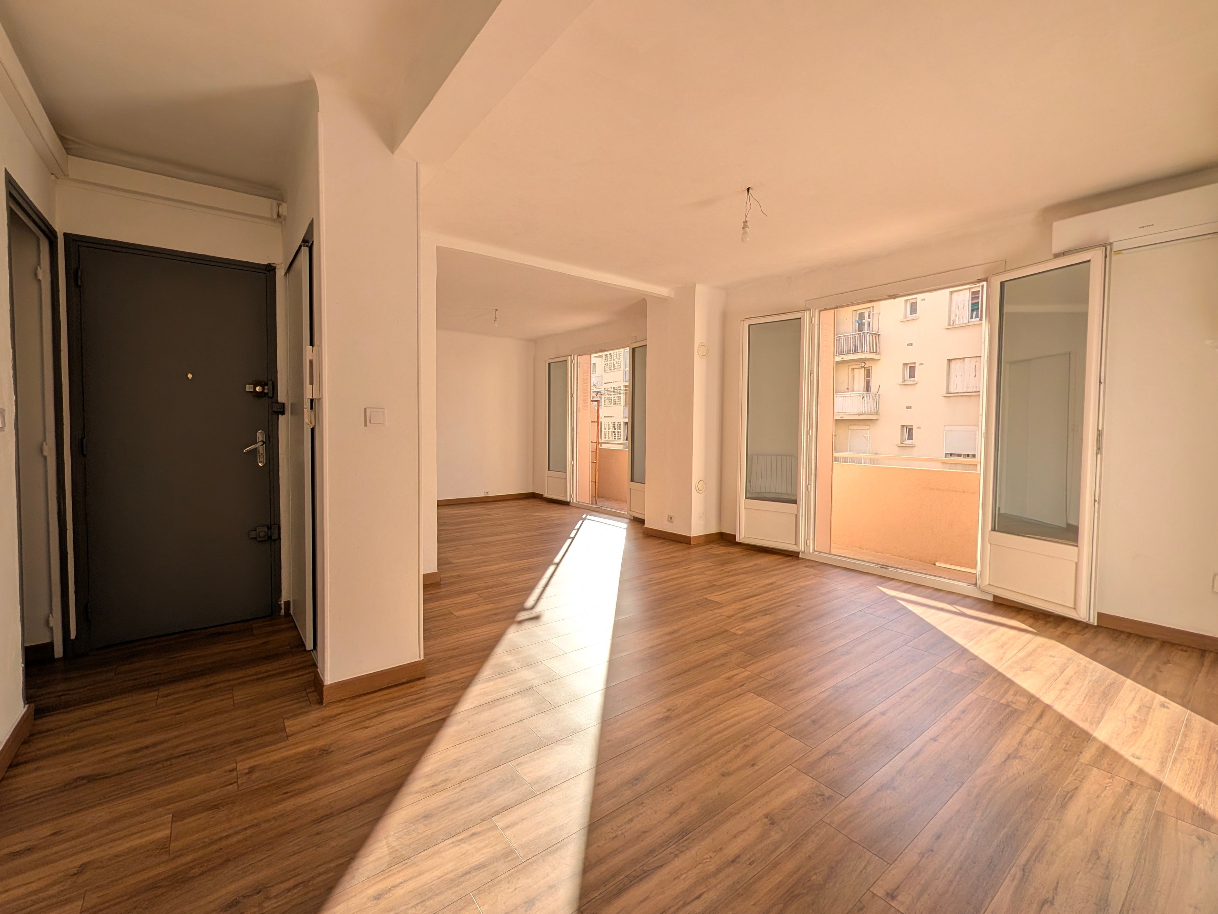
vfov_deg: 89.9
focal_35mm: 13
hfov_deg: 106.0
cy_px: 443
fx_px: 457
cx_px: 571
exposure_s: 1/3247
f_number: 1.7
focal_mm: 2.02
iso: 119
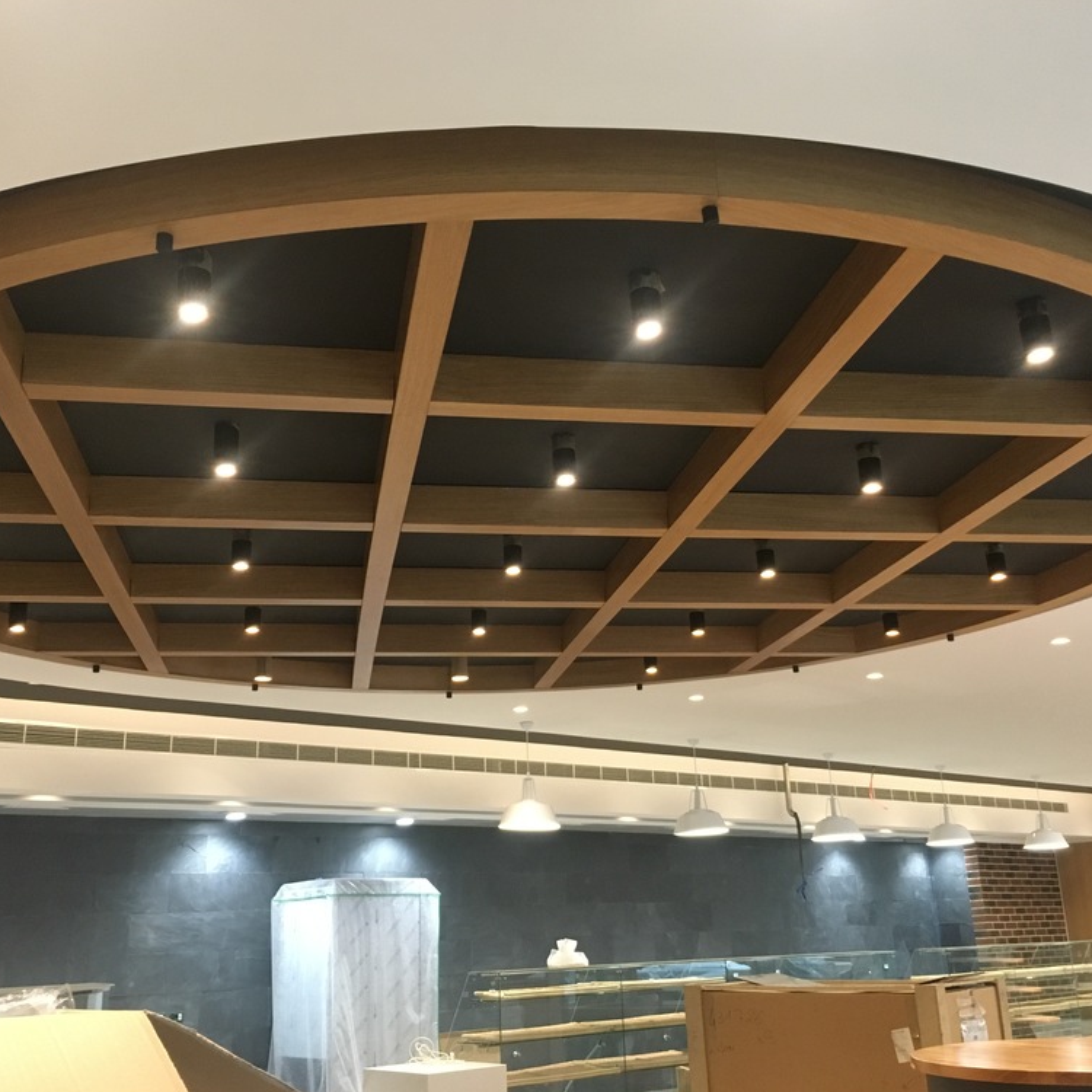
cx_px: 546
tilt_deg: +16.7
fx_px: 1249
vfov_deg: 47.2
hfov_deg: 47.2
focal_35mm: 35
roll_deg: +2.6
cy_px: 545
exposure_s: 1/25
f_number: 2.2
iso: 200
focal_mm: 4.15
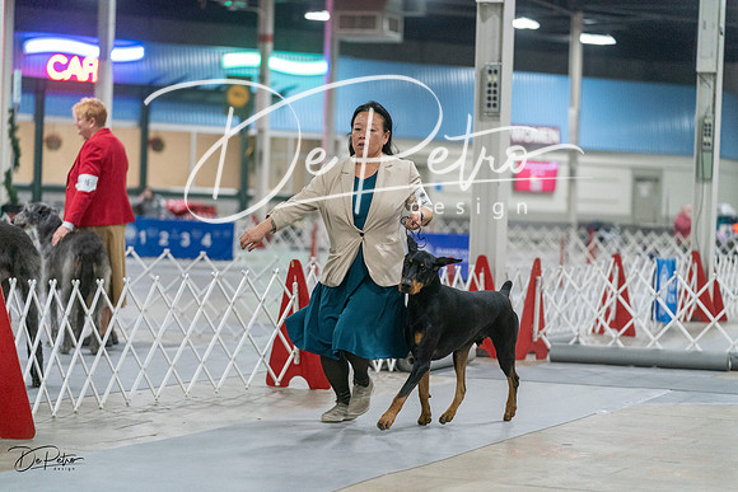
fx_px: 2337
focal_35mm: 114
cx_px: 369
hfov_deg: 17.9
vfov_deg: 12.0
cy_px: 246
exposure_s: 1/400
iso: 6400
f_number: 2.8
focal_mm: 114
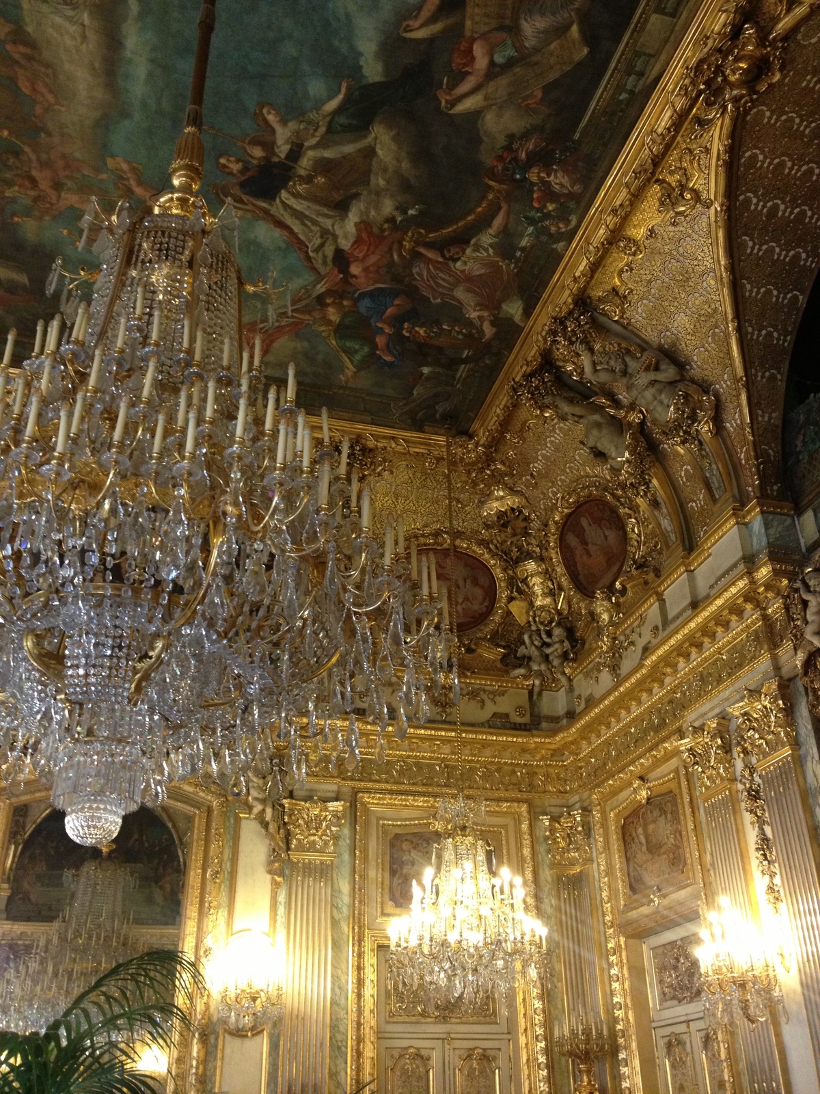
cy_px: 547
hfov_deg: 40.7
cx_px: 410
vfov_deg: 52.6
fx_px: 1105
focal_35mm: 35
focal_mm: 4.28
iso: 250
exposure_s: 1/20
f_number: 2.4
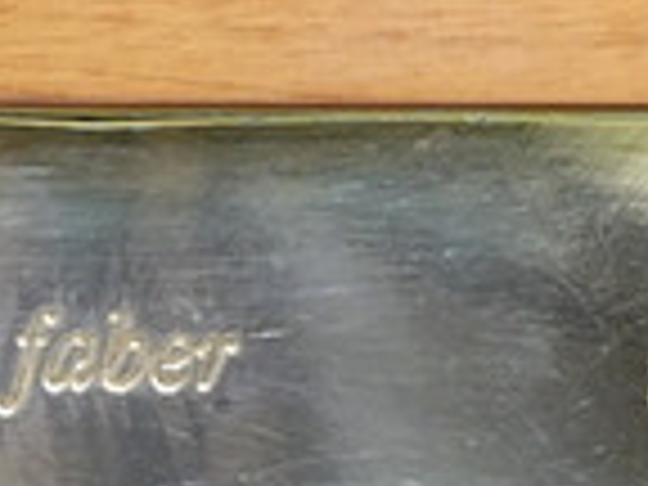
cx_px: 810
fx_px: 15444
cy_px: 320
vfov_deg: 1.8
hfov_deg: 2.4
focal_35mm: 825
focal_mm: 22.3
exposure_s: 1/5
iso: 200
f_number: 5.2
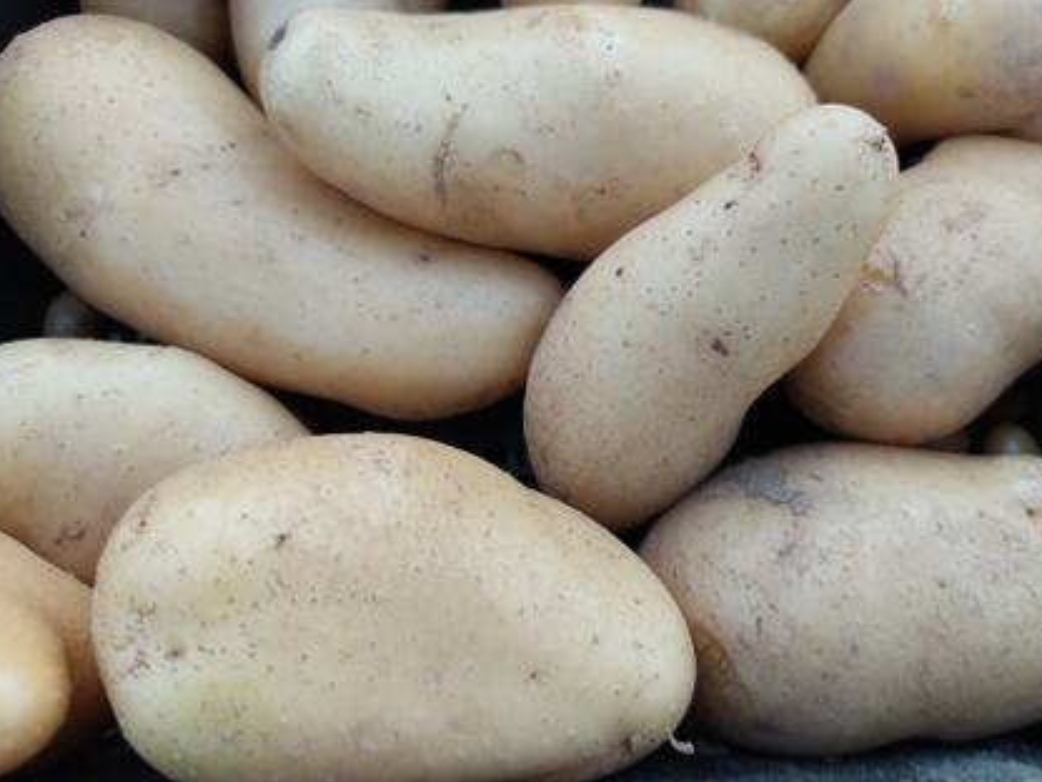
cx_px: 579
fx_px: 903
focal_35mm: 30
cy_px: 351
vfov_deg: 46.7
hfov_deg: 59.8
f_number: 1.79
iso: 109
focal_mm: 4.74
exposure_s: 1/50
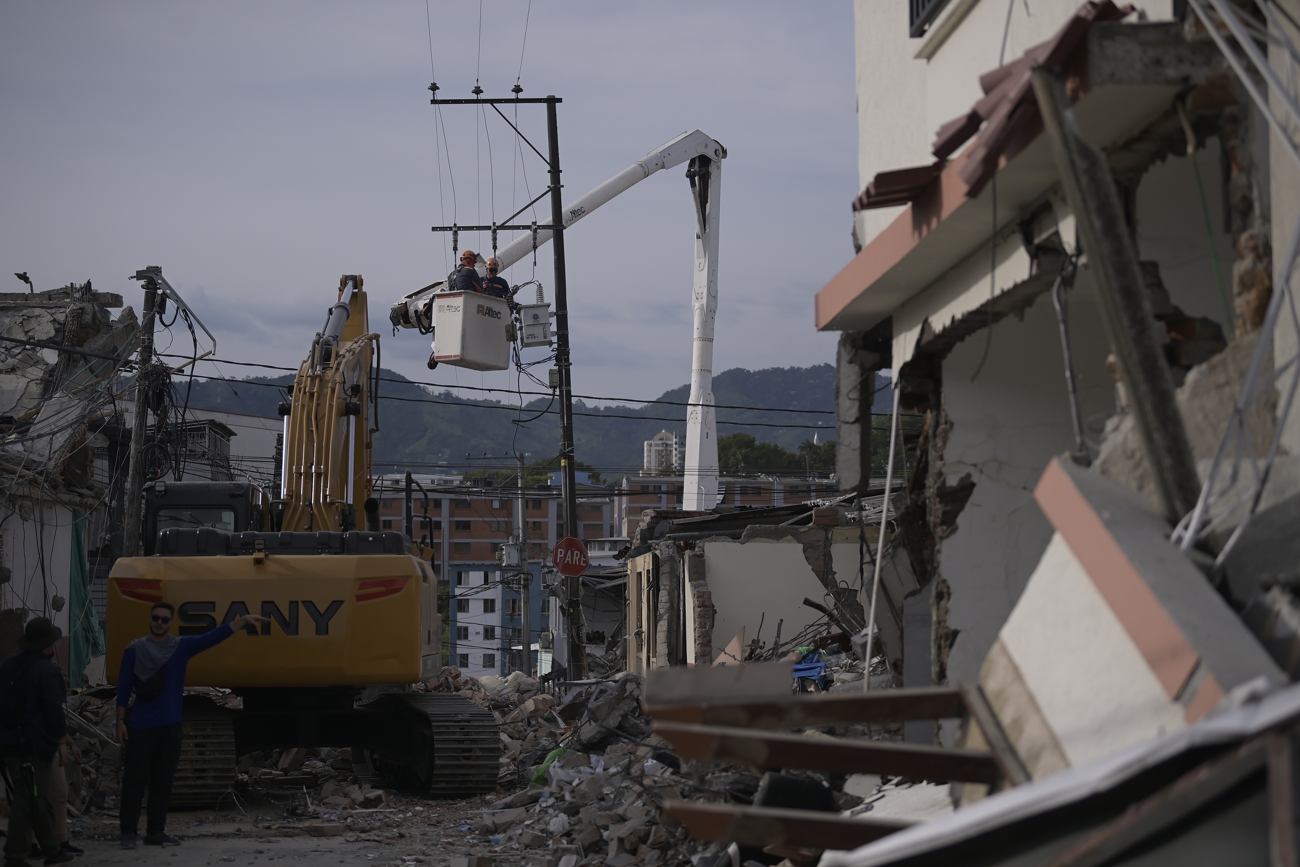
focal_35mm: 70
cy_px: 434
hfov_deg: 28.8
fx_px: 2528
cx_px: 650
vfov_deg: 19.5
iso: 200
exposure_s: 1/6400
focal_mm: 70
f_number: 2.8
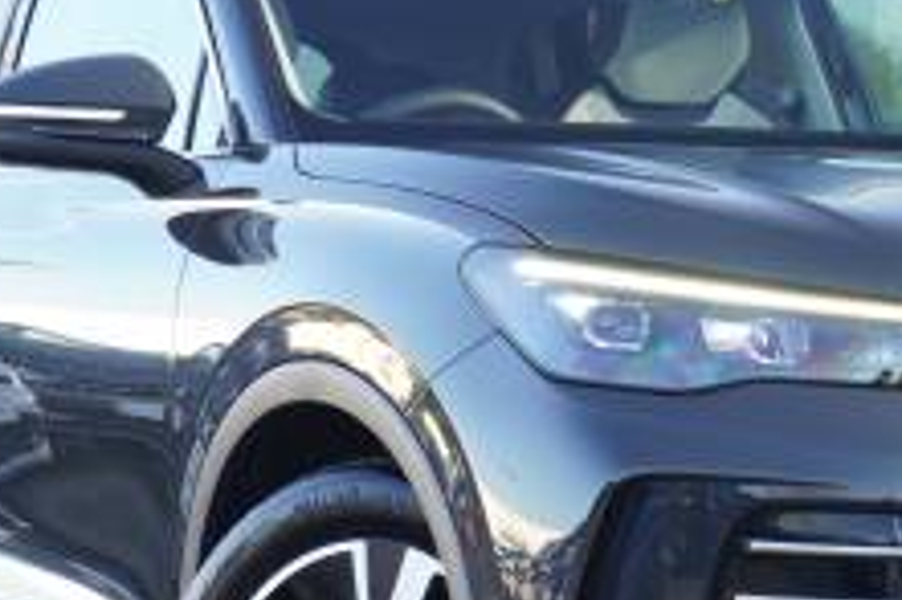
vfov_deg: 6.7
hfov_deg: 10.0
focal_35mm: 204
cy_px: 437
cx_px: 718
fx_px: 5119
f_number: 5.6
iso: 400
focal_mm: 47
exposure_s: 1/90
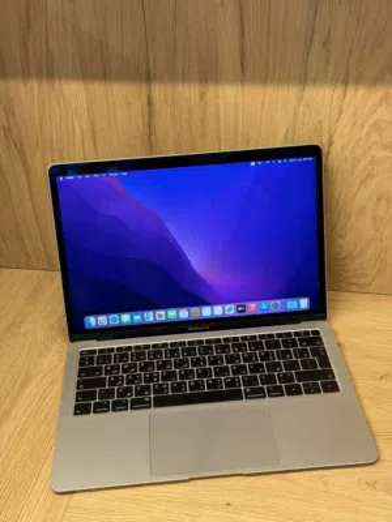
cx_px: 196
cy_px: 261
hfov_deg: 30.3
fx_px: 725
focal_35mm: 48
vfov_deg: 39.7
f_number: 1.78
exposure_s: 1/50
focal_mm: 6.76
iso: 125
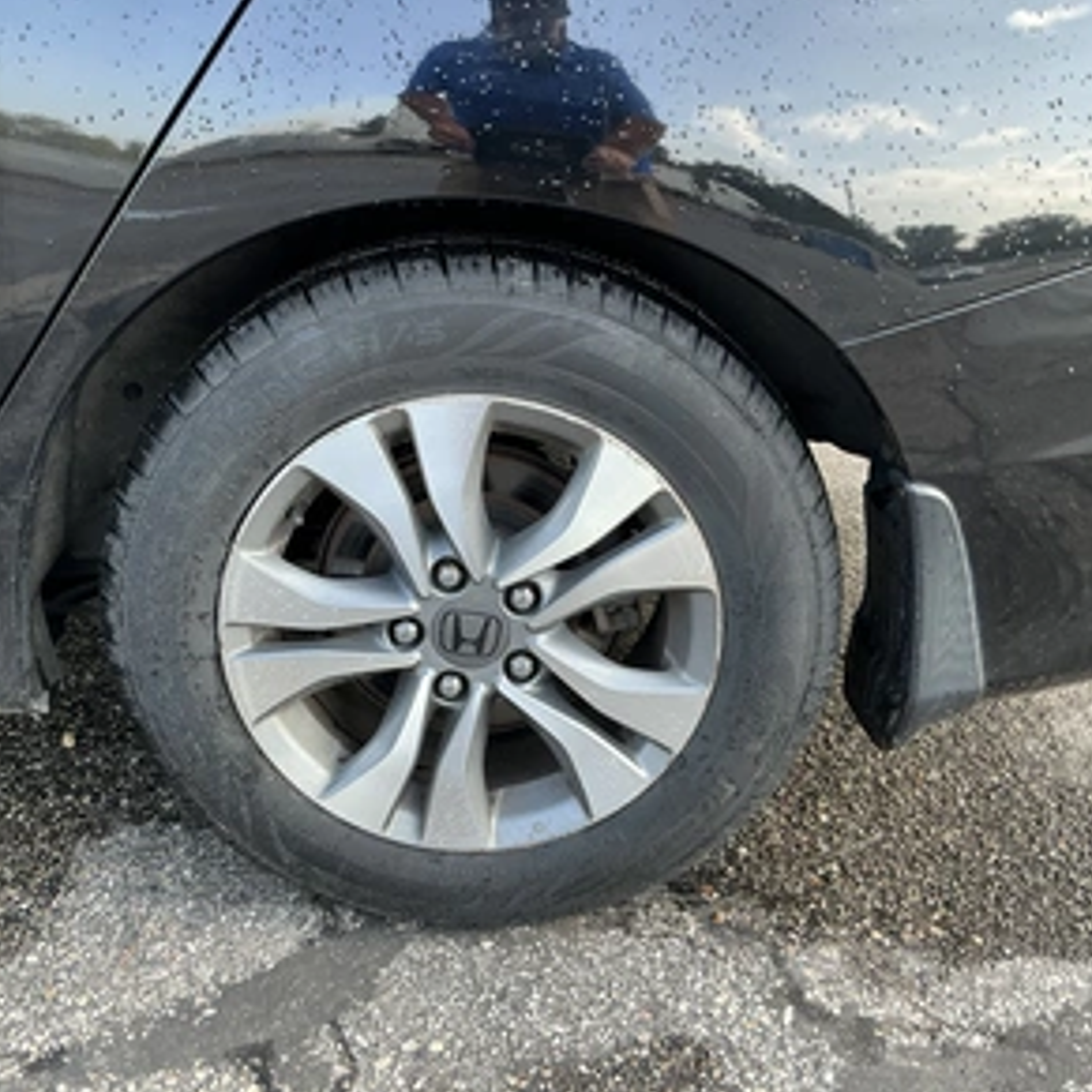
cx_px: 480
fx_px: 1213
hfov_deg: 48.3
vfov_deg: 48.5
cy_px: 548
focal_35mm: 34
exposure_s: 1/122
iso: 32
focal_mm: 3
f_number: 1.8
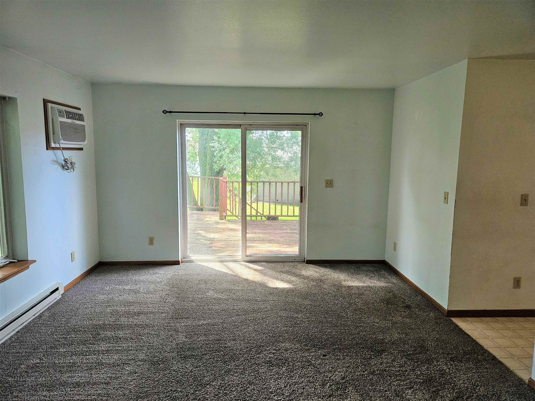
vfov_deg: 58.9
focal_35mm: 23
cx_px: 268
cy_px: 200
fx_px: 355
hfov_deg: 73.9
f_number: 1.8
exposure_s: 1/359
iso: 400
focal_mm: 5.4
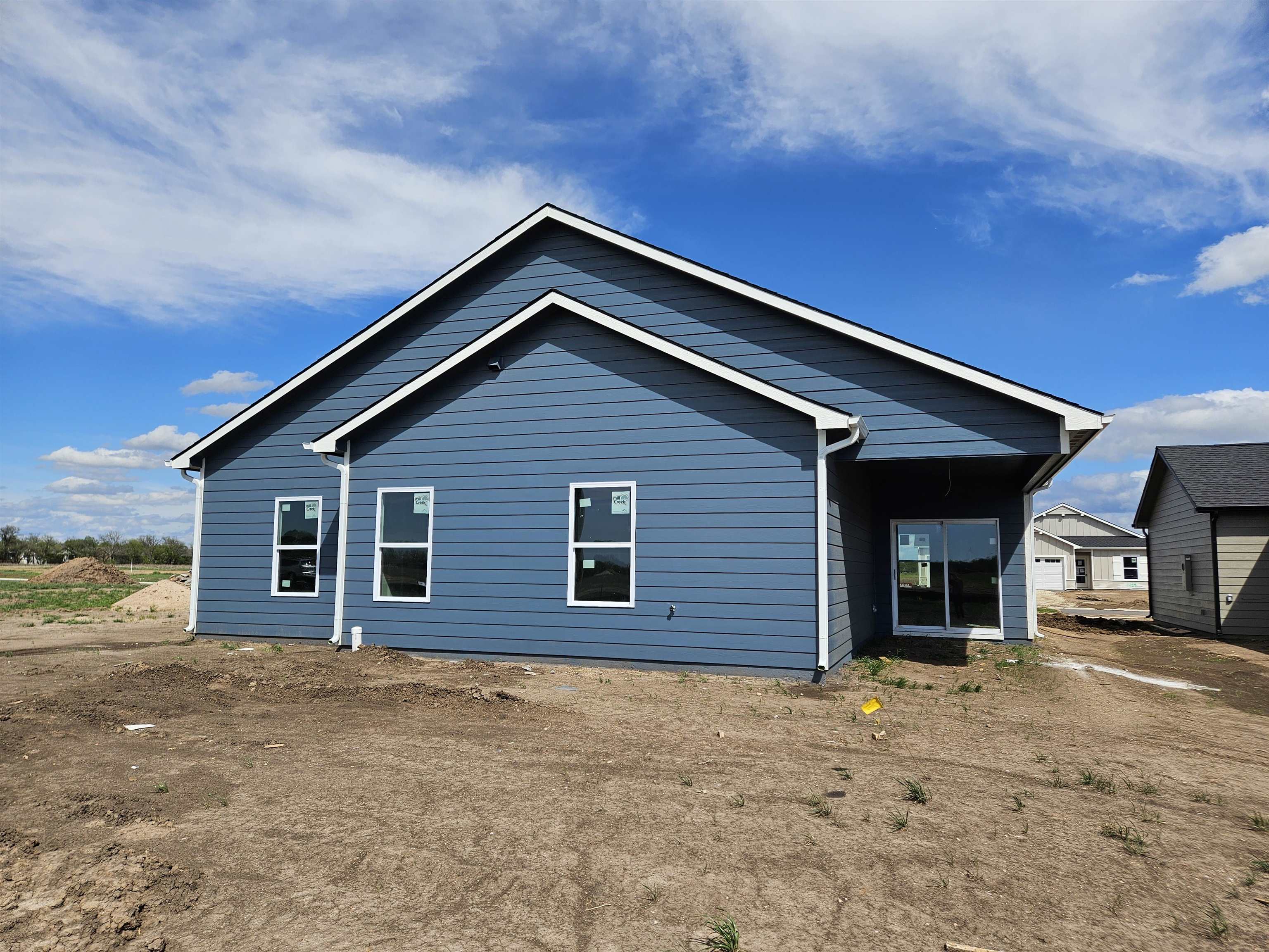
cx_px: 634
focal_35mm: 23
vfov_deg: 58.9
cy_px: 476
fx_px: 843
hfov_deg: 73.9
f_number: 1.8
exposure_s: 1/2767
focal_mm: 5.4
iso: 25
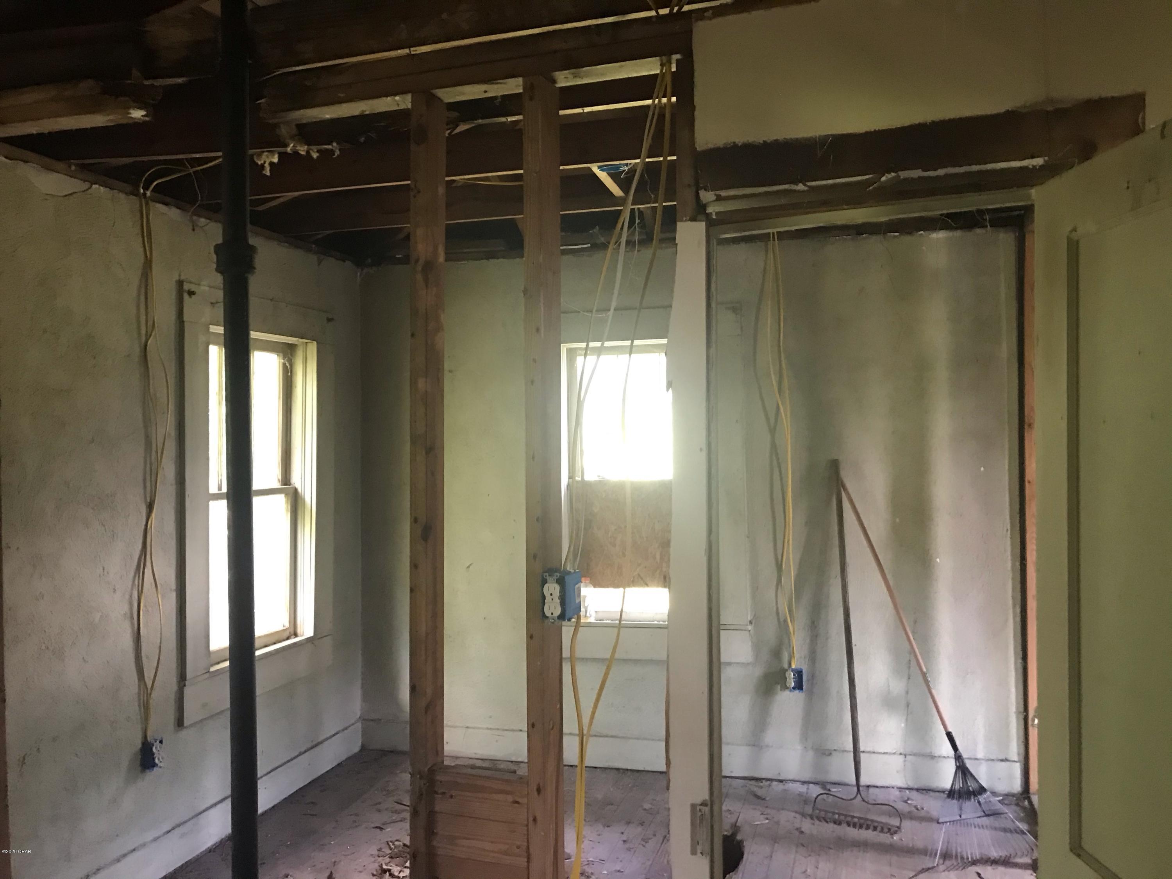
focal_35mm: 28
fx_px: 948
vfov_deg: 49.7
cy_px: 440
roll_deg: +0.5
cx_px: 586
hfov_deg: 63.4
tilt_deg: +0.5
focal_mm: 3.99
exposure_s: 1/9
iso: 100
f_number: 1.8
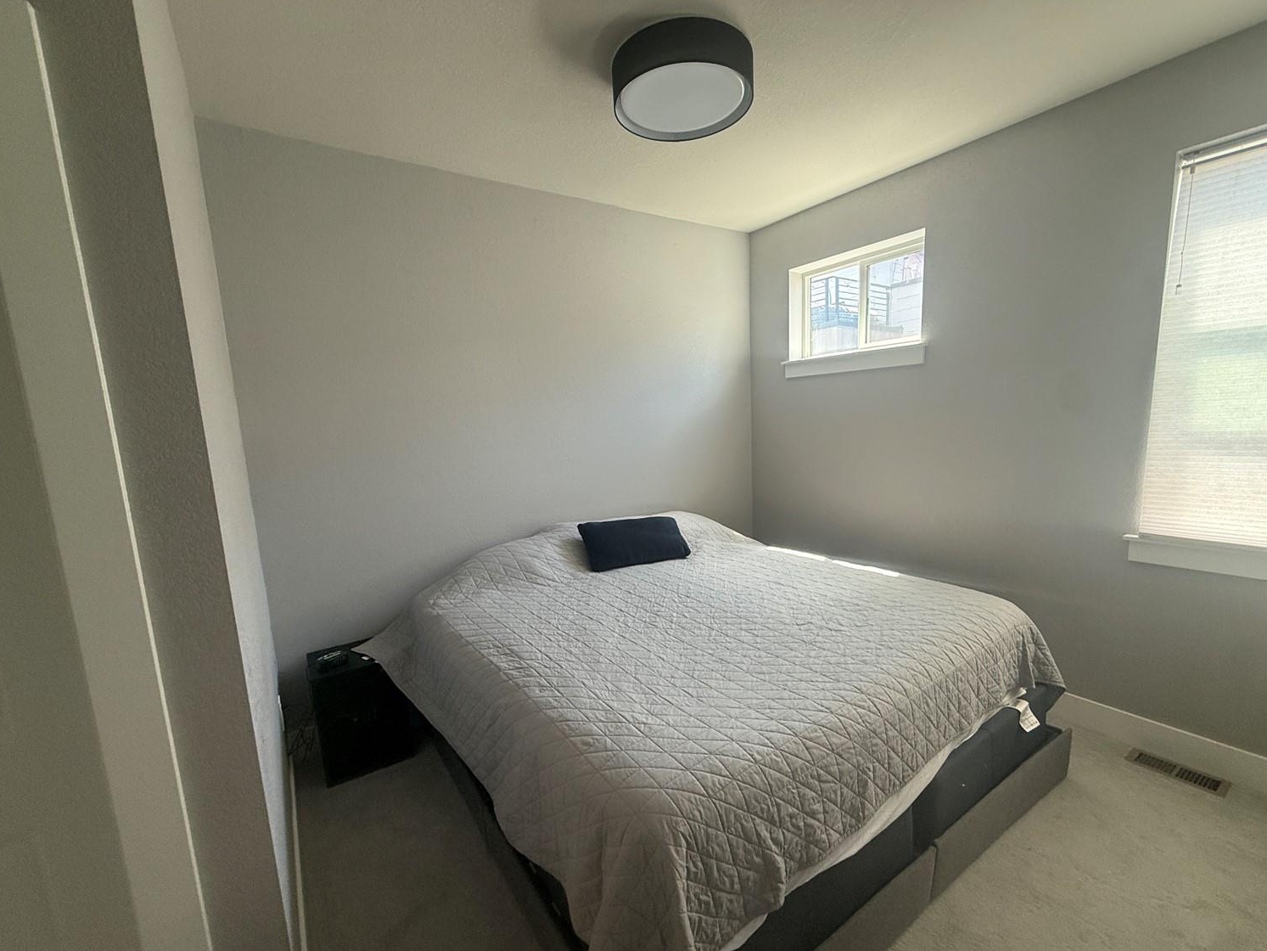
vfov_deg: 81.7
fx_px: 549
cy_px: 501
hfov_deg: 98.1
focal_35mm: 15
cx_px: 648
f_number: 2.2
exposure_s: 1/120
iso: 200
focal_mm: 2.22
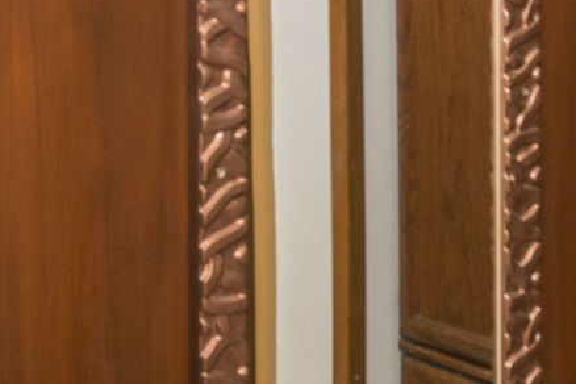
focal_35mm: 96
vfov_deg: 13.5
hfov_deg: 21.1
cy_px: -181
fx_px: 1536
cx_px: 178
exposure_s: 1/160
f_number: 8
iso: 100
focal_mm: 10
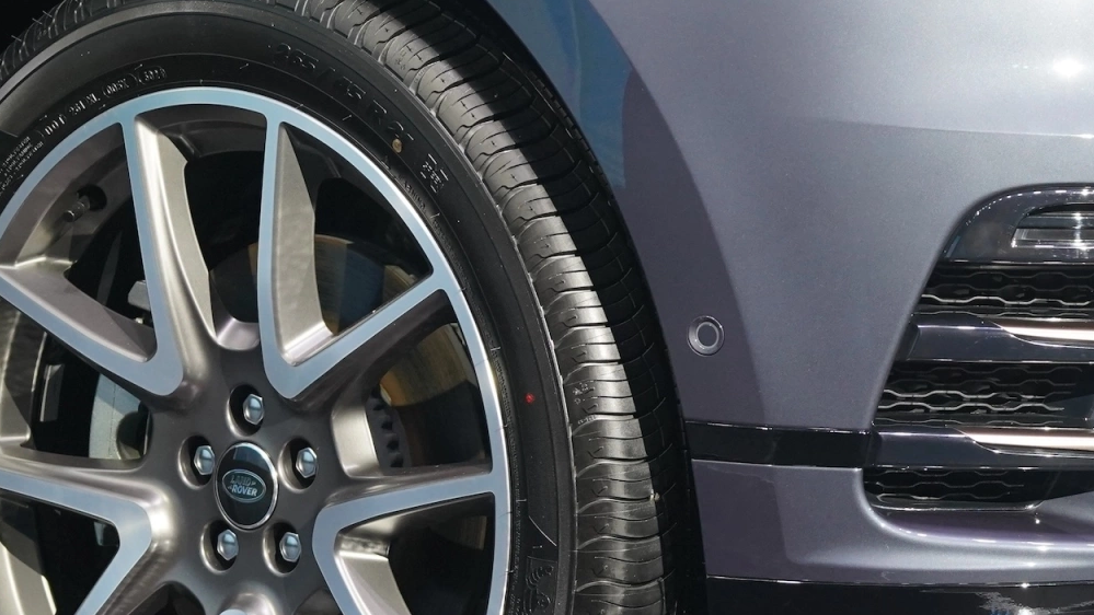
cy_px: 174
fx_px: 8326
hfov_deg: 7.5
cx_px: 1159
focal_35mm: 287
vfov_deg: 4.2
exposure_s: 1/250
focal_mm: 114
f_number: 4
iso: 2000
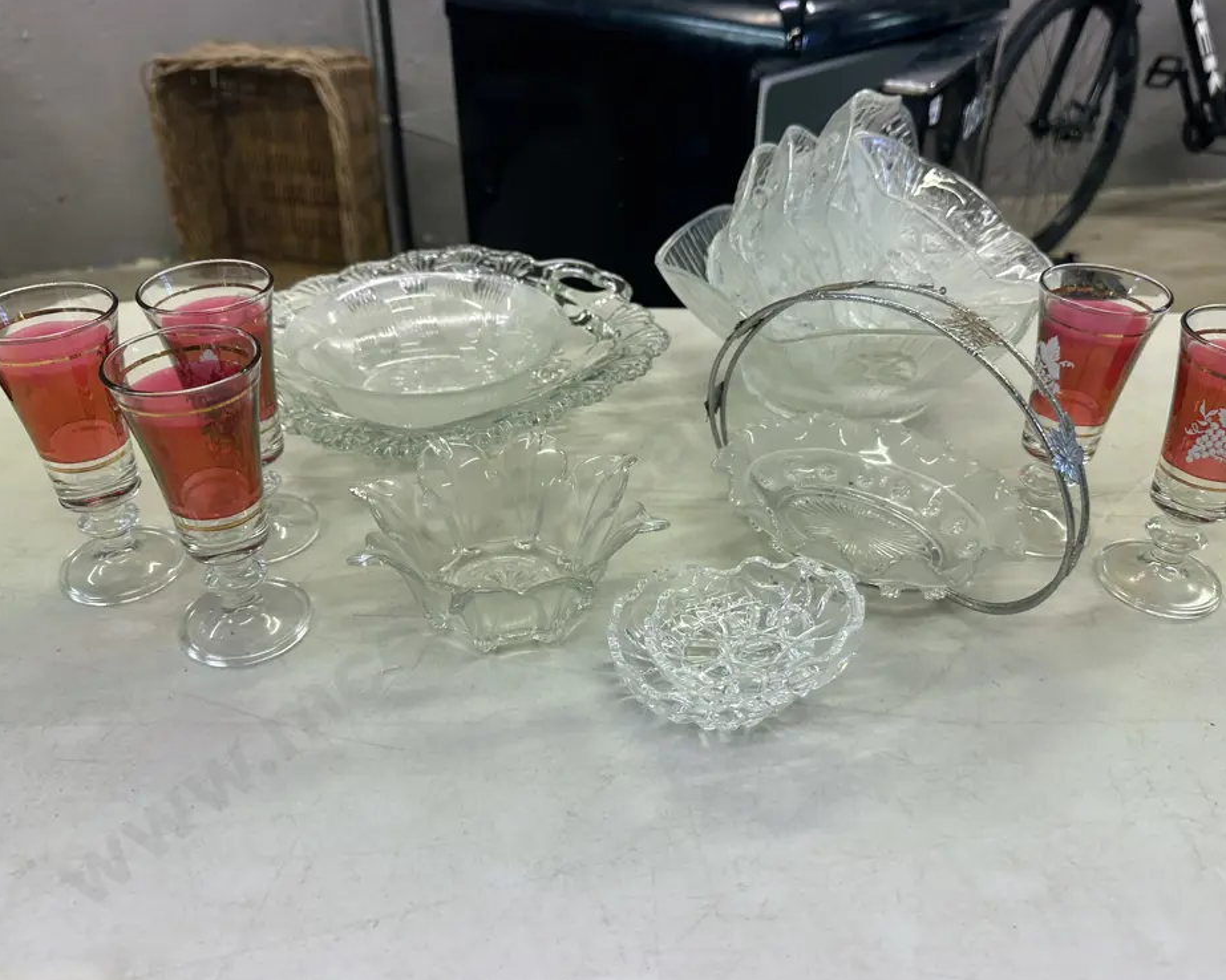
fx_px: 943
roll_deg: -0.7
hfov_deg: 66.0
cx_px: 614
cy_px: 486
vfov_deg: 54.9
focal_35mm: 26
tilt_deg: -34.3
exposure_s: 1/100
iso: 100
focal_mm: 6.86
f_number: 1.78
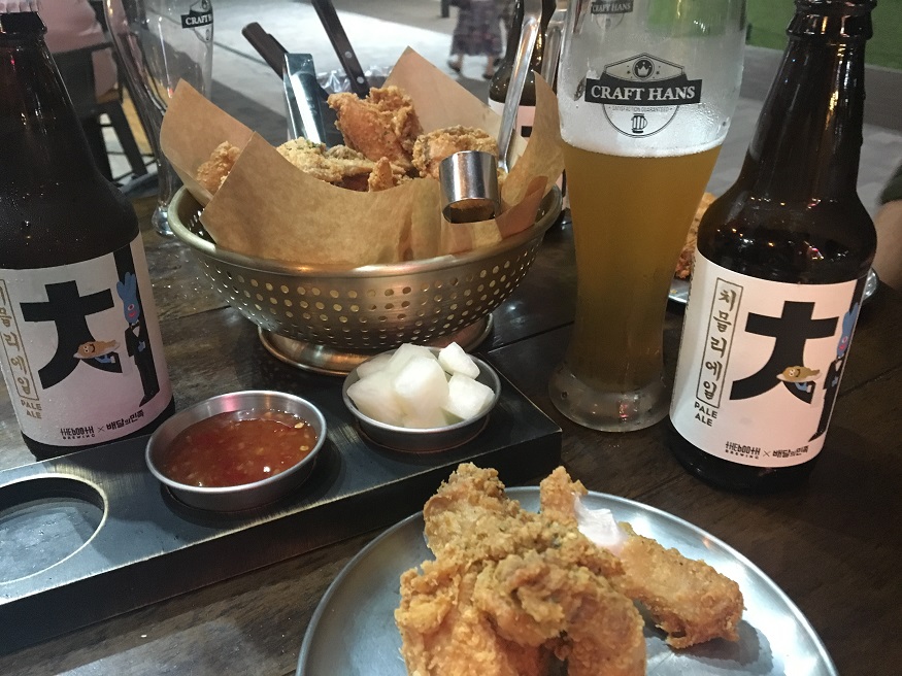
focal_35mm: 29
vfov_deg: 48.2
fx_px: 756
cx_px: 451
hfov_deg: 61.7
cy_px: 338
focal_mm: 4.15
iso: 500
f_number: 2.2
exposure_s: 1/15
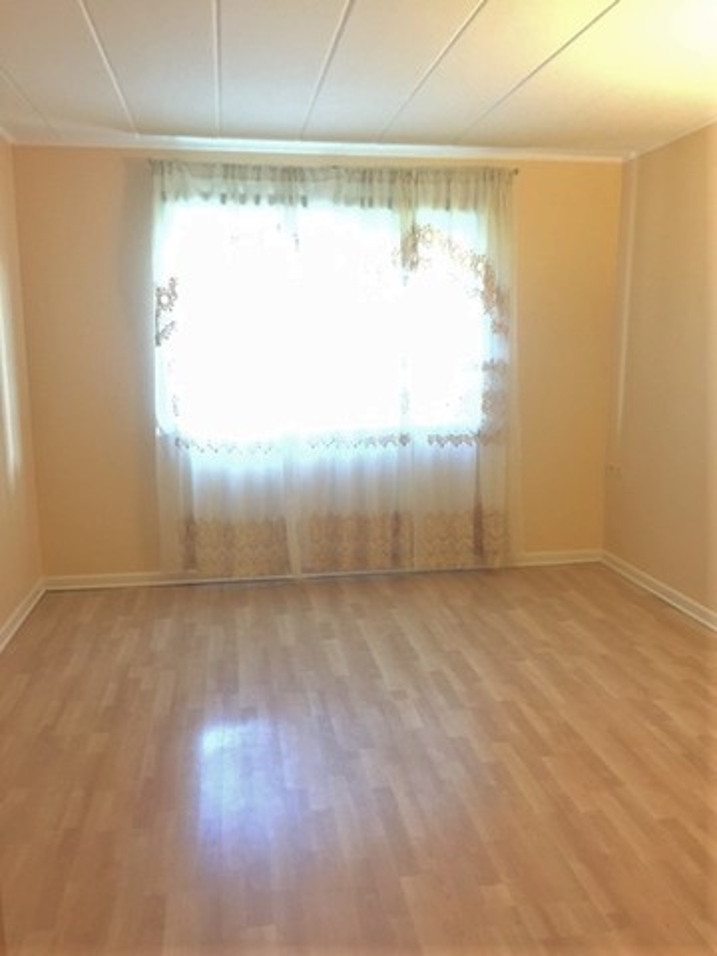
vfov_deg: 61.7
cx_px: 358
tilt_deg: -8.3
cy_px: 478
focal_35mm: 29
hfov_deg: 48.2
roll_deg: +0.3
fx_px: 801
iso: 160
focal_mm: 4.15
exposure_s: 1/33
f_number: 2.2
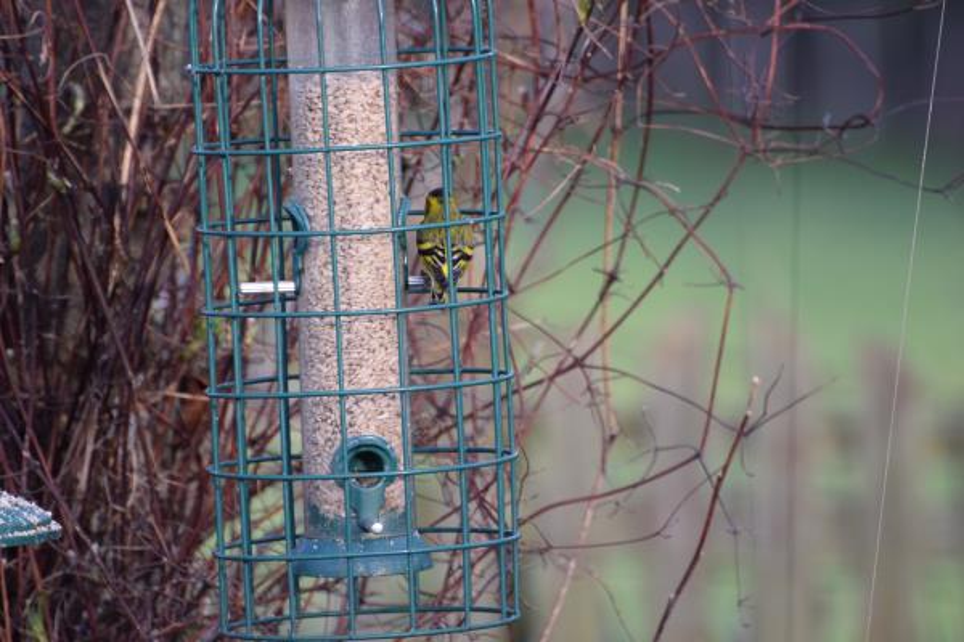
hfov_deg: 4.9
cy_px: 321
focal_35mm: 420
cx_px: 482
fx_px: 11246
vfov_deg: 3.3
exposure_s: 1/250
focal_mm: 280
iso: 720
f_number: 5.6
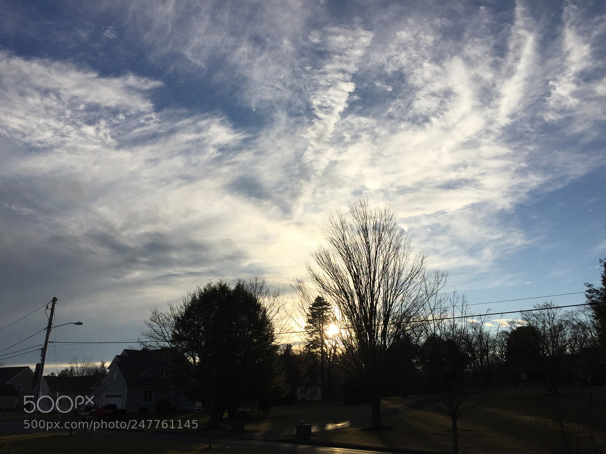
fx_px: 508
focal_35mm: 29
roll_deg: -1.1
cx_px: 303
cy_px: 227
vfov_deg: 48.2
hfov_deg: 61.7
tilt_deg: +18.6
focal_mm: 4.15
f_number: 2.2
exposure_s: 1/4405
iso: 32
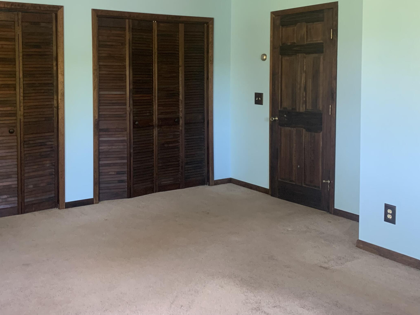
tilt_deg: -0.5
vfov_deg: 37.3
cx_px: 146
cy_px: 105
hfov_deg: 48.3
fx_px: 461
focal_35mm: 38
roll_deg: -1.0
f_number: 1.8
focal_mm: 4.25
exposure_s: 1/60
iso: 320
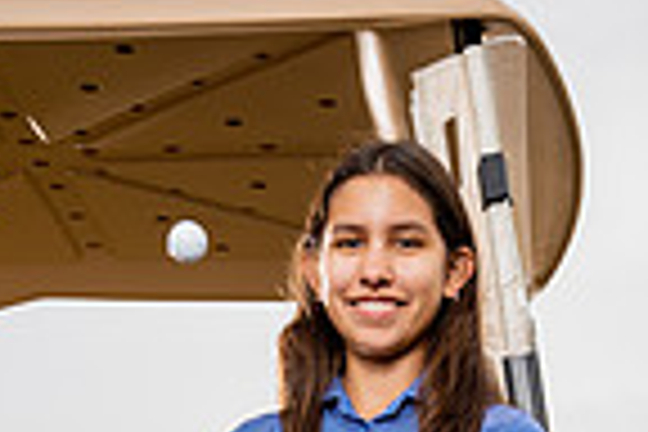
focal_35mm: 109
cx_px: 256
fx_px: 1962
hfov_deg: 18.7
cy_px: 958
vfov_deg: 11.0
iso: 200
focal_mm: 35
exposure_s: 1/250
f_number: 4.5
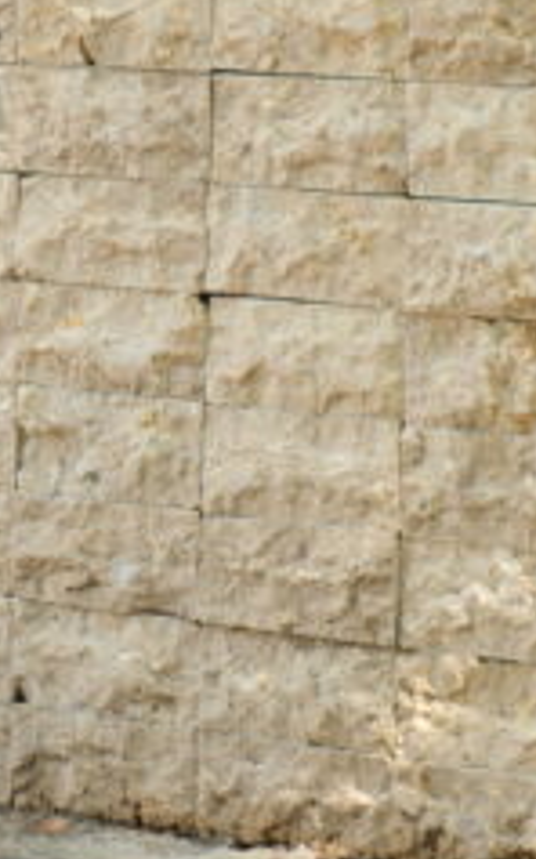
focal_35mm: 205
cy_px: 14
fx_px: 4794
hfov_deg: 6.3
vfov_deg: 10.2
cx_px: -279
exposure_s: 1/250
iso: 640
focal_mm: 35
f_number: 4.5
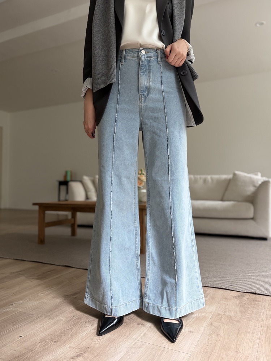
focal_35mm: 26
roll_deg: -0.5
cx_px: 136
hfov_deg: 53.1
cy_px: 180
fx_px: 271
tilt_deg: +1.9
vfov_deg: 67.3
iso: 125
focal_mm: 5.96
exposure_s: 1/122
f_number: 1.6
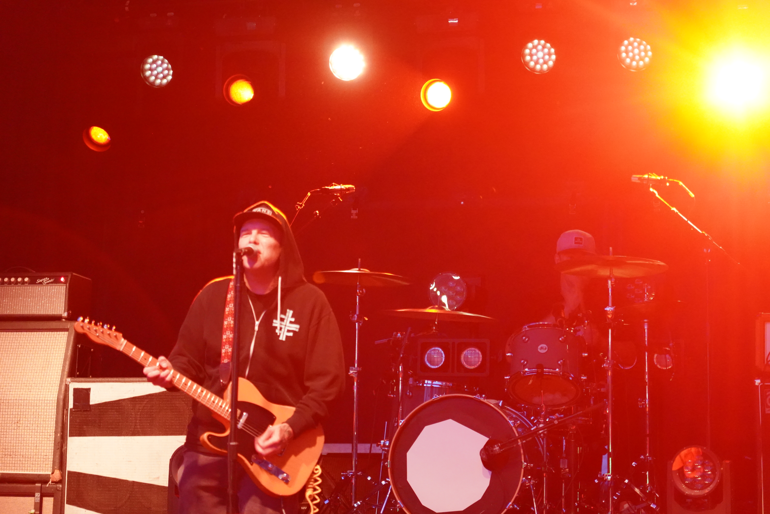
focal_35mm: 105
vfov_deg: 13.0
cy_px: 257
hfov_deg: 19.5
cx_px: 385
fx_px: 2246
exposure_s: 1/50
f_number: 4
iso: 12800
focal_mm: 105
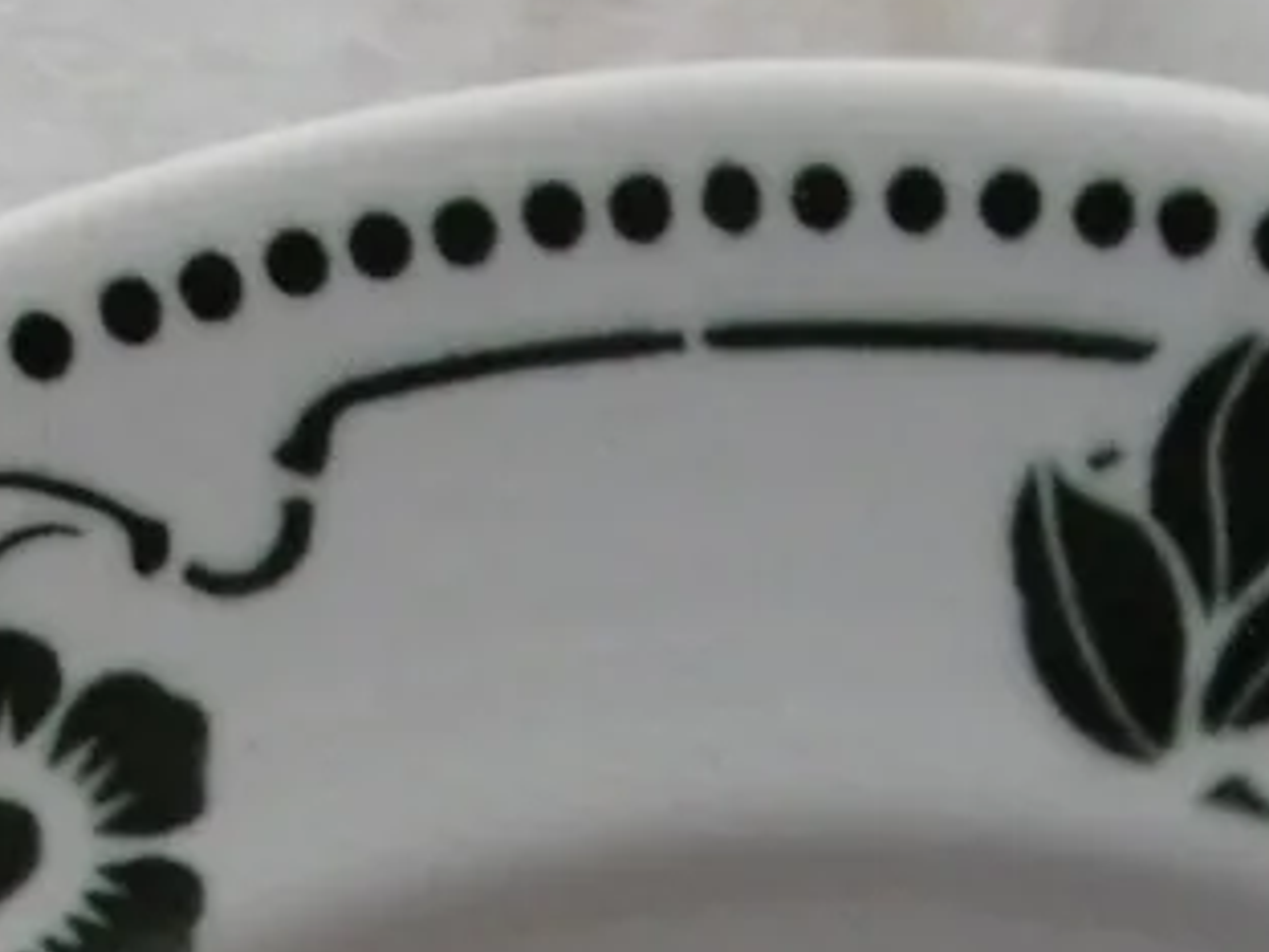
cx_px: 874
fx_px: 4509
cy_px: 2408
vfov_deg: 10.2
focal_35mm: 123
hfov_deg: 16.0
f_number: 3.1
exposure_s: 1/25
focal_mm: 4.3
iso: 100
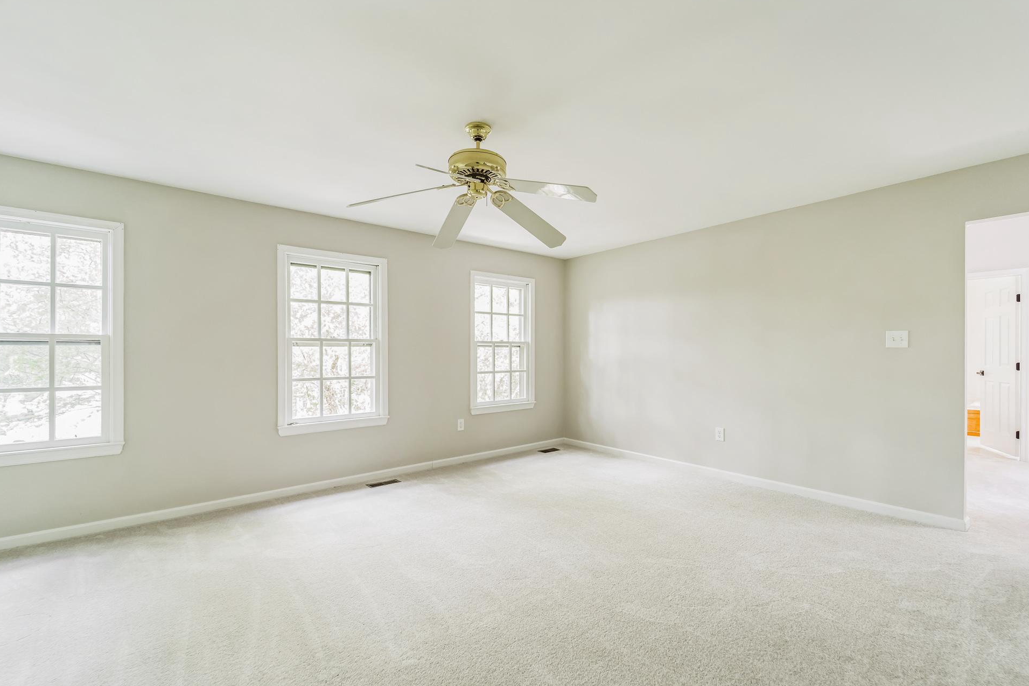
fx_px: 429
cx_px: 520
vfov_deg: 77.3
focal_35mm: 15
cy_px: 360
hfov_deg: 100.4
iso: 800
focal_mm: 14
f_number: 5.6
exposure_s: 1/25
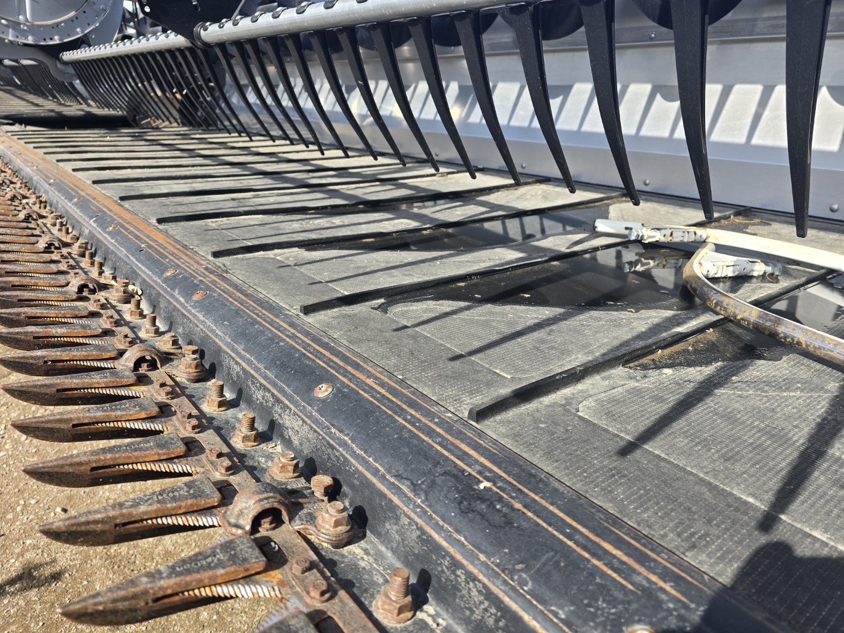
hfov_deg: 73.9
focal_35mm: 23
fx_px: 561
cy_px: 316
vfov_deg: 58.9
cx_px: 422
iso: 12
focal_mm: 6.3
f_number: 1.7
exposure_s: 1/292
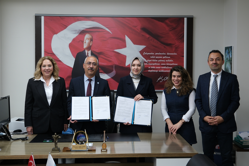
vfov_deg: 29.2
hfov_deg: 42.7
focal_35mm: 46
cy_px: 83
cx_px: 124
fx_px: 318
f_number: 4
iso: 320
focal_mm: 30.8
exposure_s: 1/30
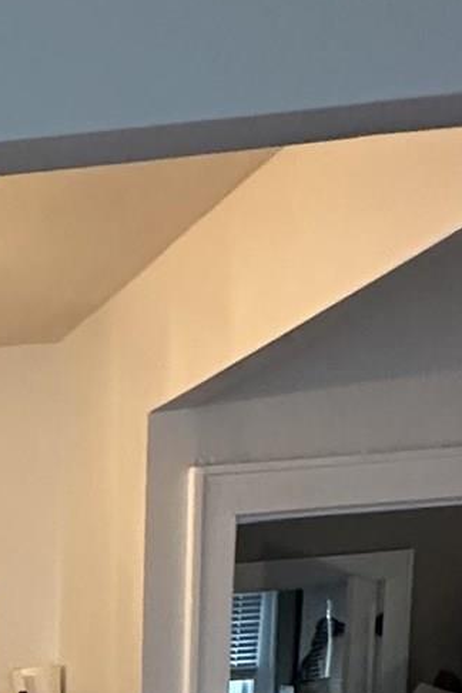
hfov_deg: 14.9
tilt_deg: -5.5
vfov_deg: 24.4
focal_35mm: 69
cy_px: 964
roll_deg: -0.8
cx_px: -540
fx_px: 1328
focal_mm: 2.22
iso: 250
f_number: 2.2
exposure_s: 1/60
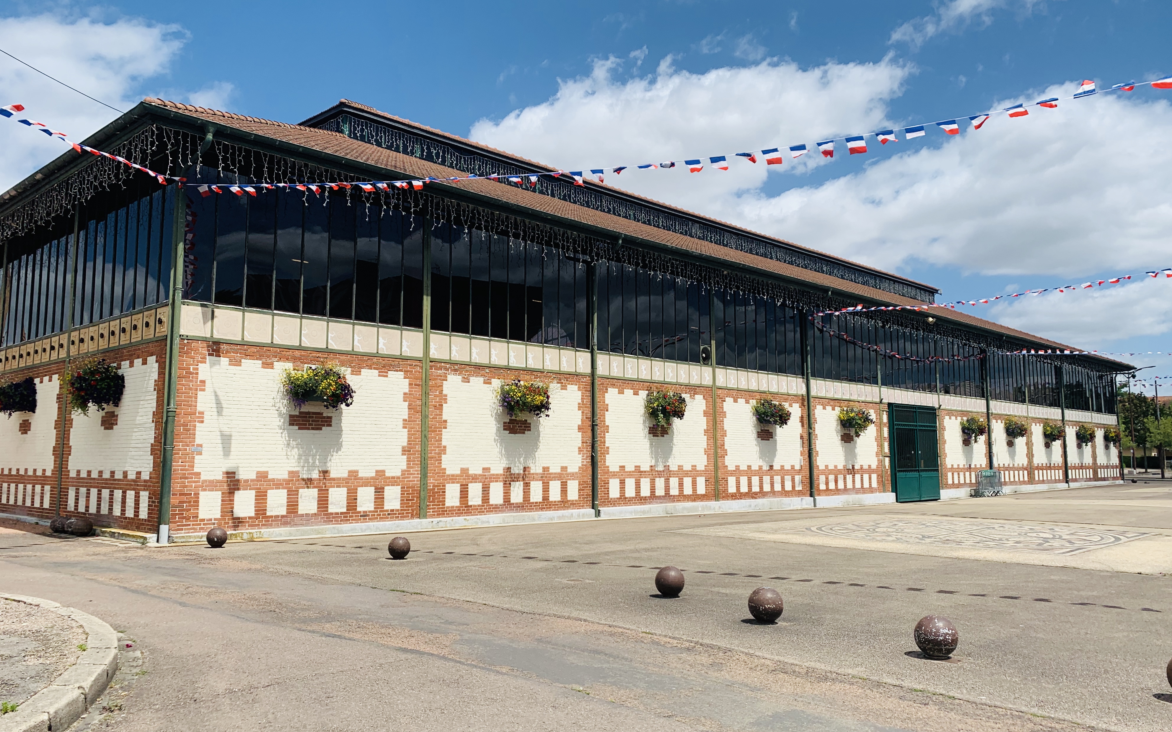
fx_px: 894
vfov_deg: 44.5
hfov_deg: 66.5
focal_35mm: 28
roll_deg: -0.4
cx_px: 591
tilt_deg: +6.9
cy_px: 369
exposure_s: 1/3521
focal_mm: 4.25
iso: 25
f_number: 1.8
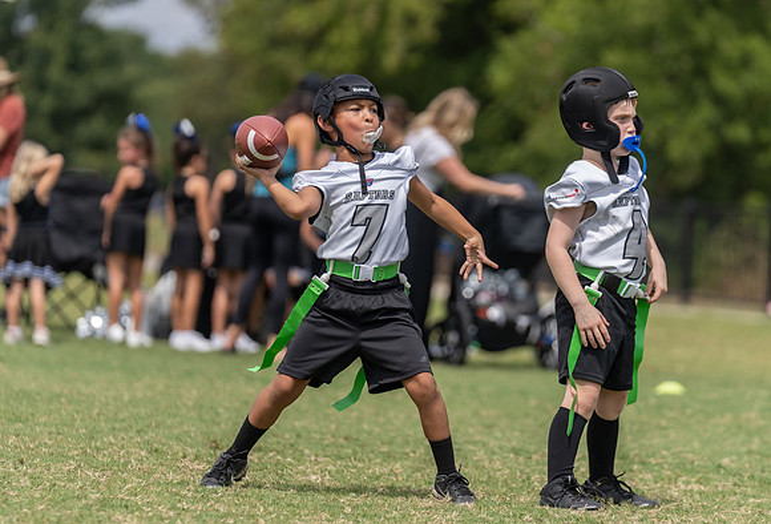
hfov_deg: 7.9
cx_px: 364
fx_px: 5587
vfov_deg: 5.4
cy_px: 248
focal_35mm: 259
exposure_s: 1/1600
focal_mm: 200
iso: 100
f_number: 3.5
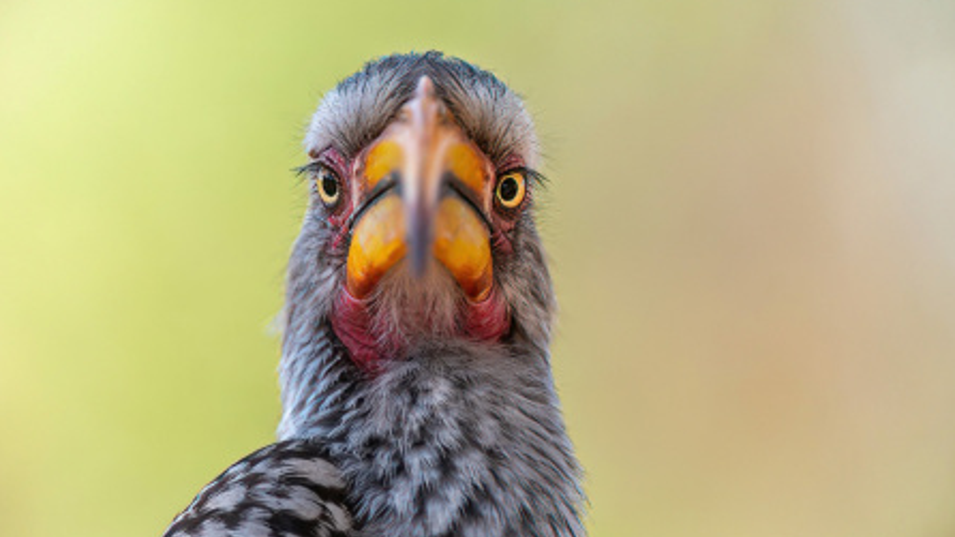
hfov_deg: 3.7
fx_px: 14689
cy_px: 272
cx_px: 479
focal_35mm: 580
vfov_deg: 2.1
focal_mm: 550
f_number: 5.6
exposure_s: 1/400
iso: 400
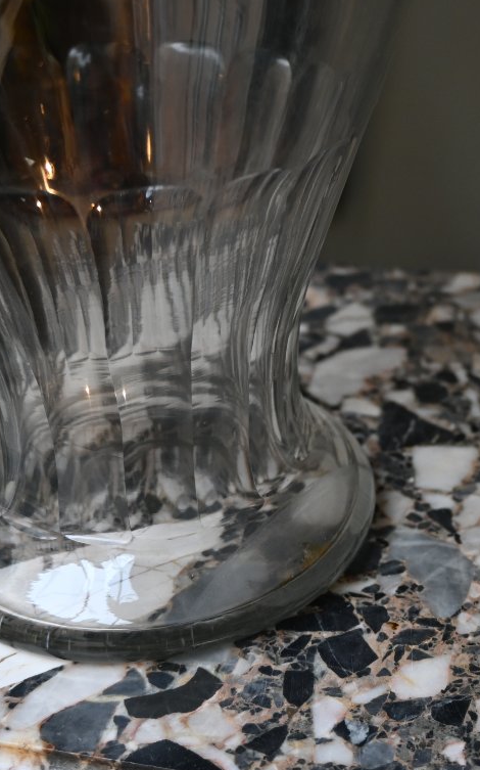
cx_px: 410
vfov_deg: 38.6
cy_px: 384
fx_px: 1098
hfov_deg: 24.1
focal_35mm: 52
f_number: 3.5
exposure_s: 1/125
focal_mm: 21.5
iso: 500
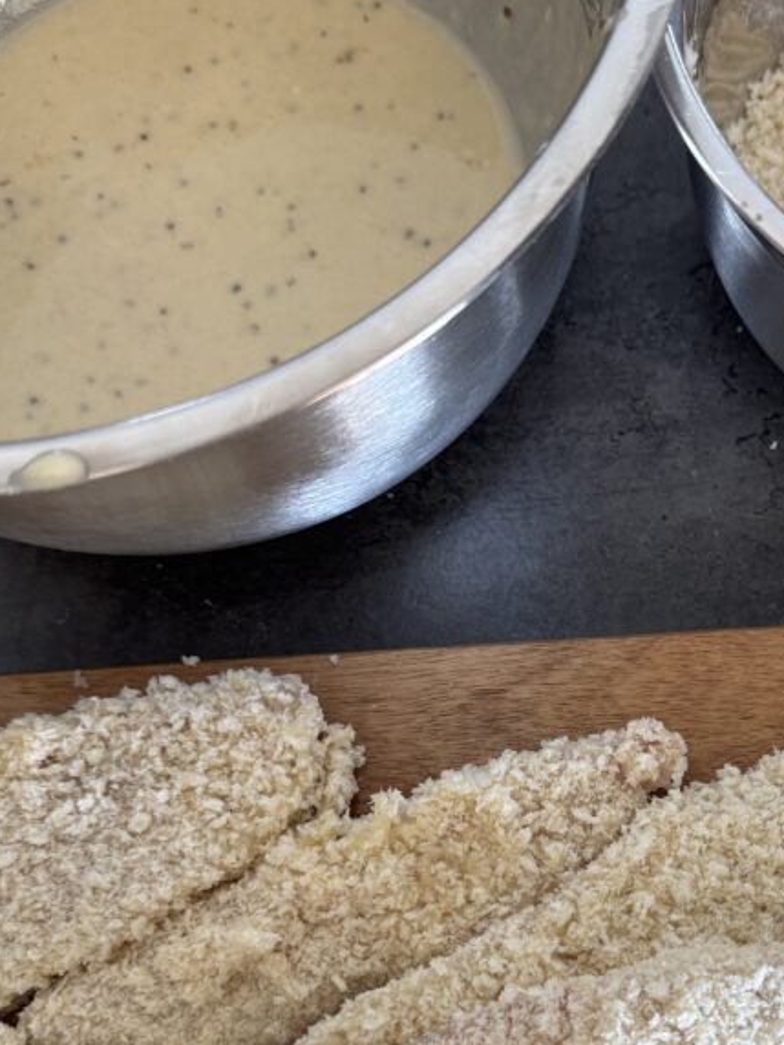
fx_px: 1299
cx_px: 607
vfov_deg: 43.3
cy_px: 683
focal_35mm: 43
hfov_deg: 32.8
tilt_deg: -74.7
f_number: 1.78
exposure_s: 1/100
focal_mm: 6.76
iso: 200
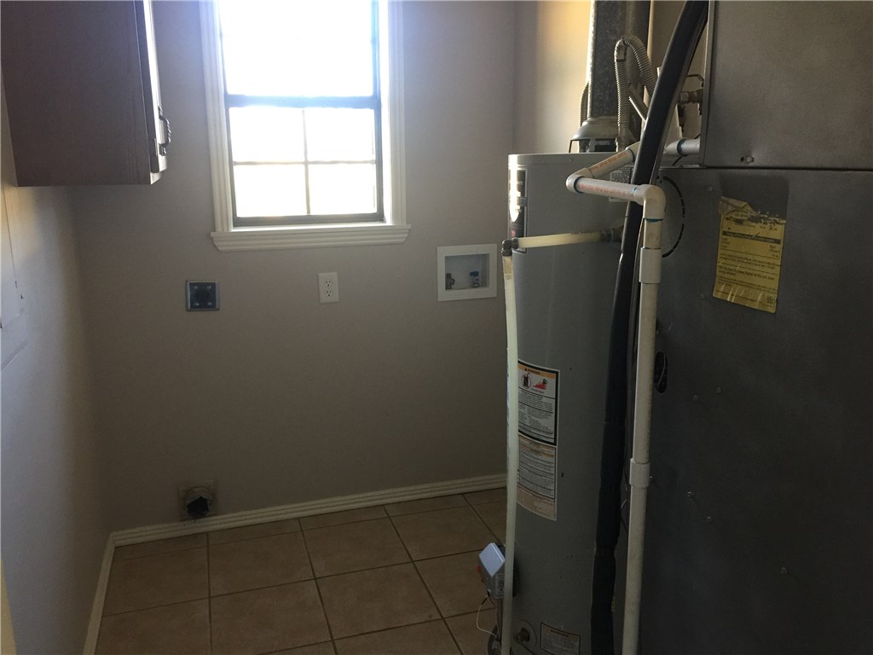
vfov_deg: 48.2
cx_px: 436
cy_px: 328
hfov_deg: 61.7
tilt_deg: -12.6
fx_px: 731
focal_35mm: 29
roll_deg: +0.2
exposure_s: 1/15
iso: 100
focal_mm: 4.15
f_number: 2.2
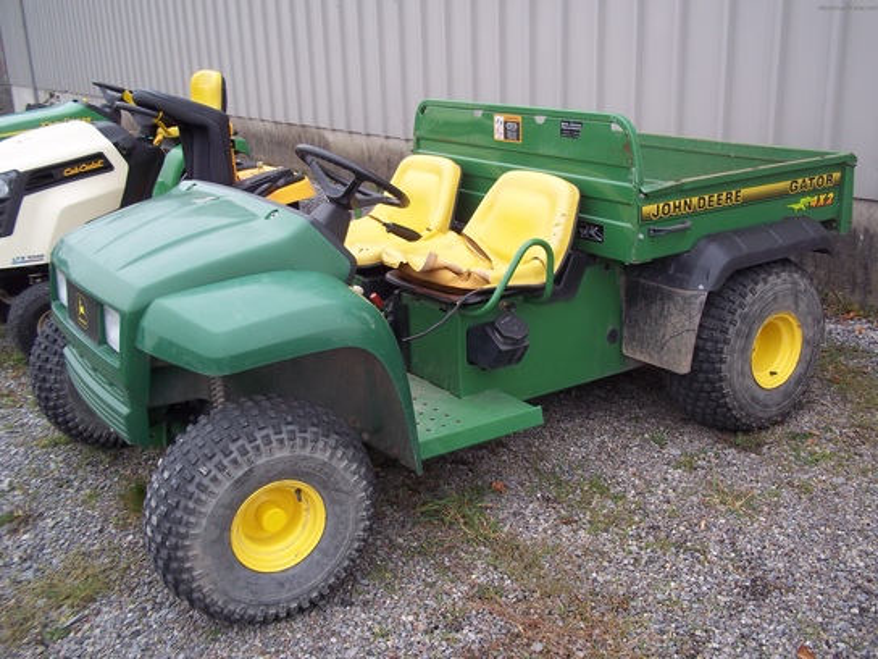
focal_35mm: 36
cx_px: 439
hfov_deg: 51.4
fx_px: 913
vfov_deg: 39.7
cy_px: 330
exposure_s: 1/100
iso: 80
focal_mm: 6.5
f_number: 3.1
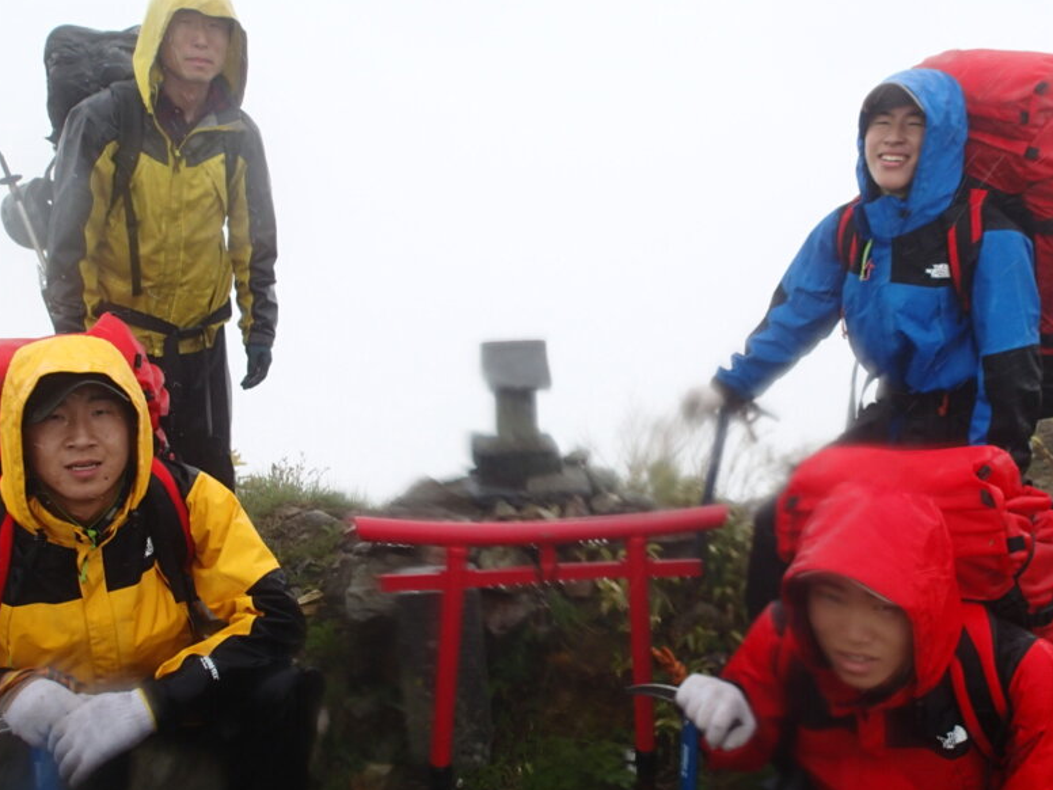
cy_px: 384
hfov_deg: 55.3
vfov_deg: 42.9
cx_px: 544
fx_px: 1004
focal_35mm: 33
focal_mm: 4.5
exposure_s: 1/160
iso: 100
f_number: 8
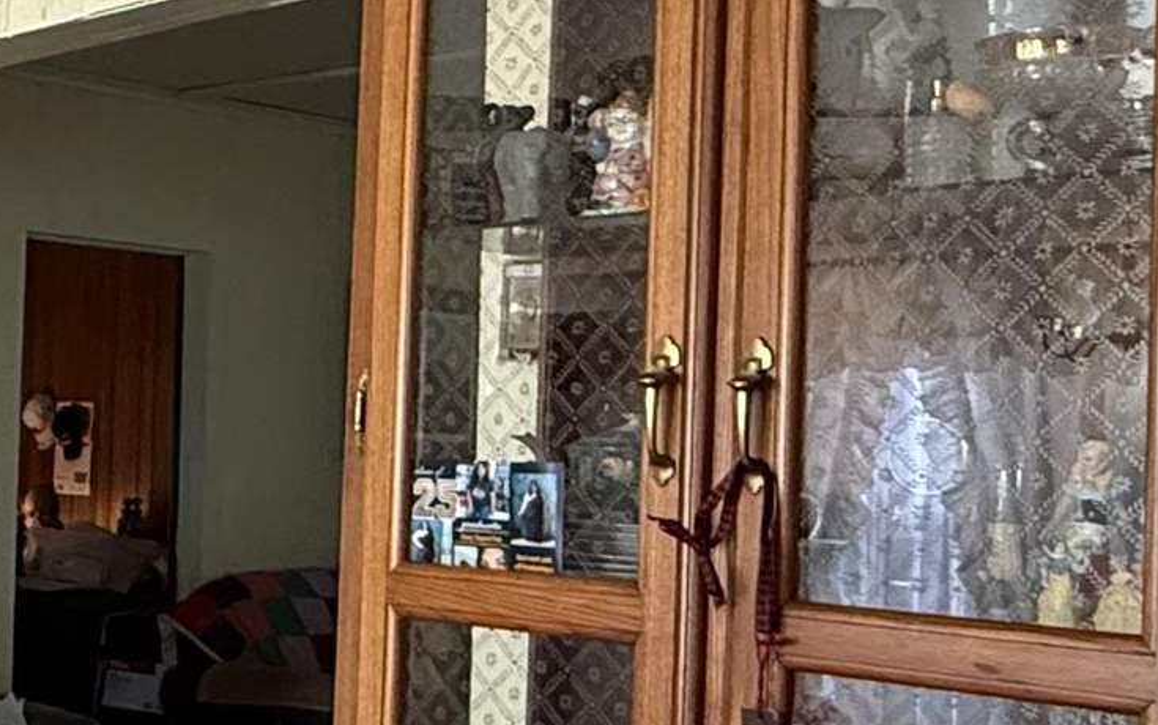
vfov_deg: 21.0
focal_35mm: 62
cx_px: -112
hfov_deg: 29.7
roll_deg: -2.7
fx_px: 1957
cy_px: 377
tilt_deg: +3.0
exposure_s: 1/60
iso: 640
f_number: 2.2
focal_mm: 2.22
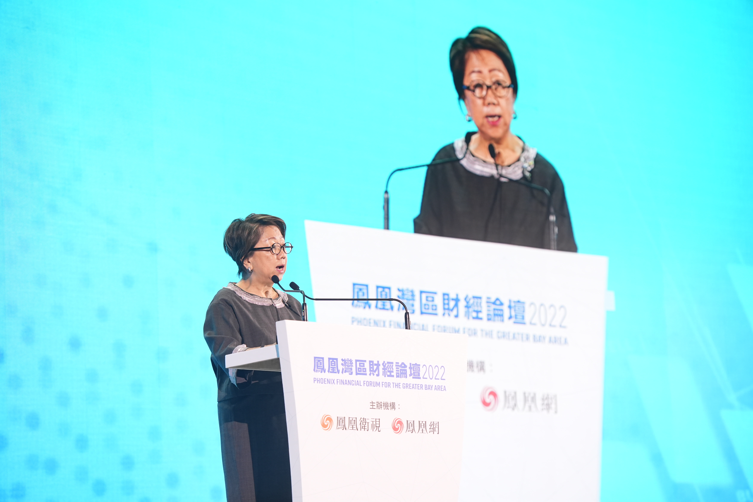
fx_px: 2928
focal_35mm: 140
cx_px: 376
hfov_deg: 14.7
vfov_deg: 9.8
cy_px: 251
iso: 1250
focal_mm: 140
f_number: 4
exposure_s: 1/200
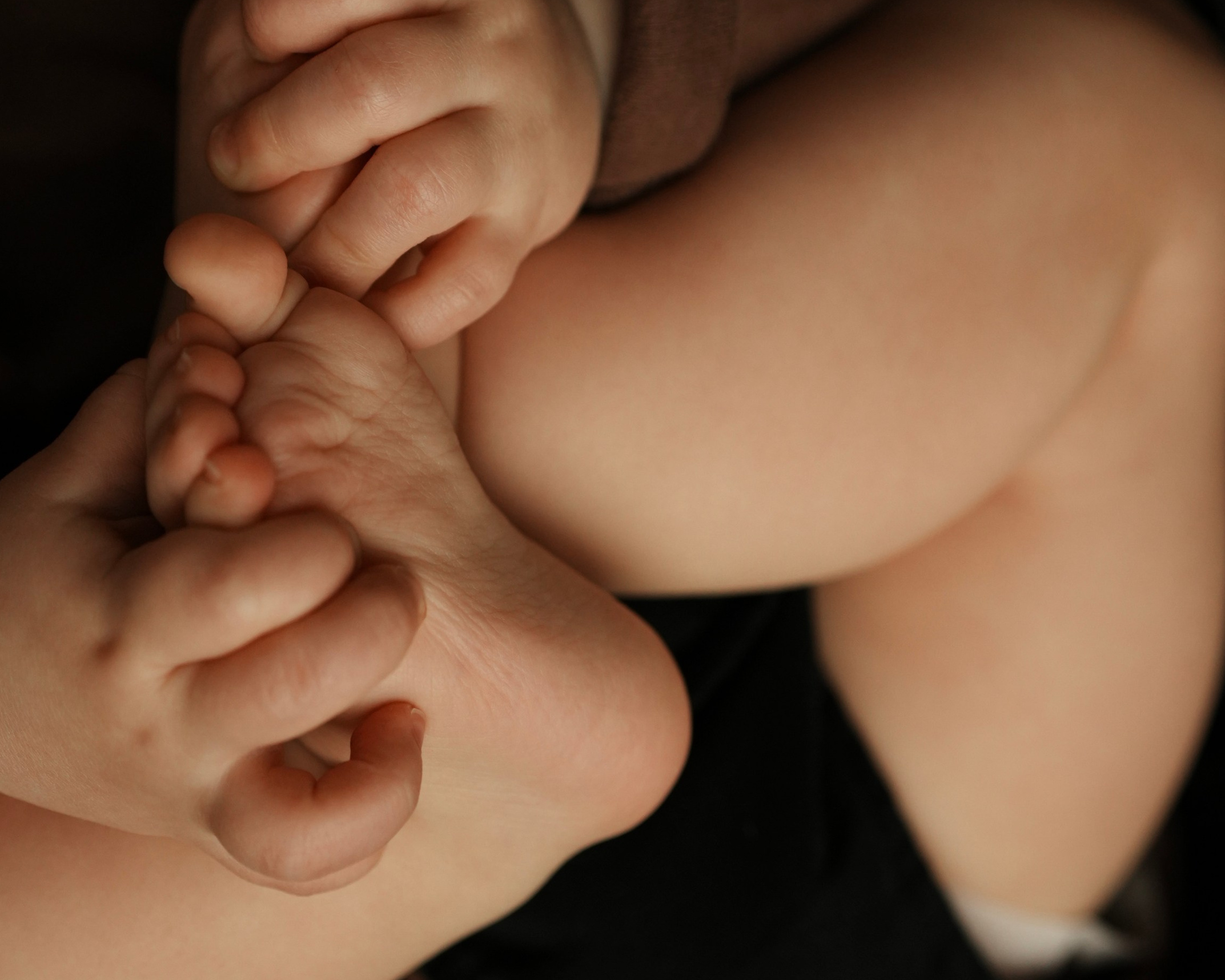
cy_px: 501
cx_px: 567
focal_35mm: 84
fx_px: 3045
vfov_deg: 18.3
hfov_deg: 22.7
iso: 640
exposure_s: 1/400
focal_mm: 50
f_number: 2.8
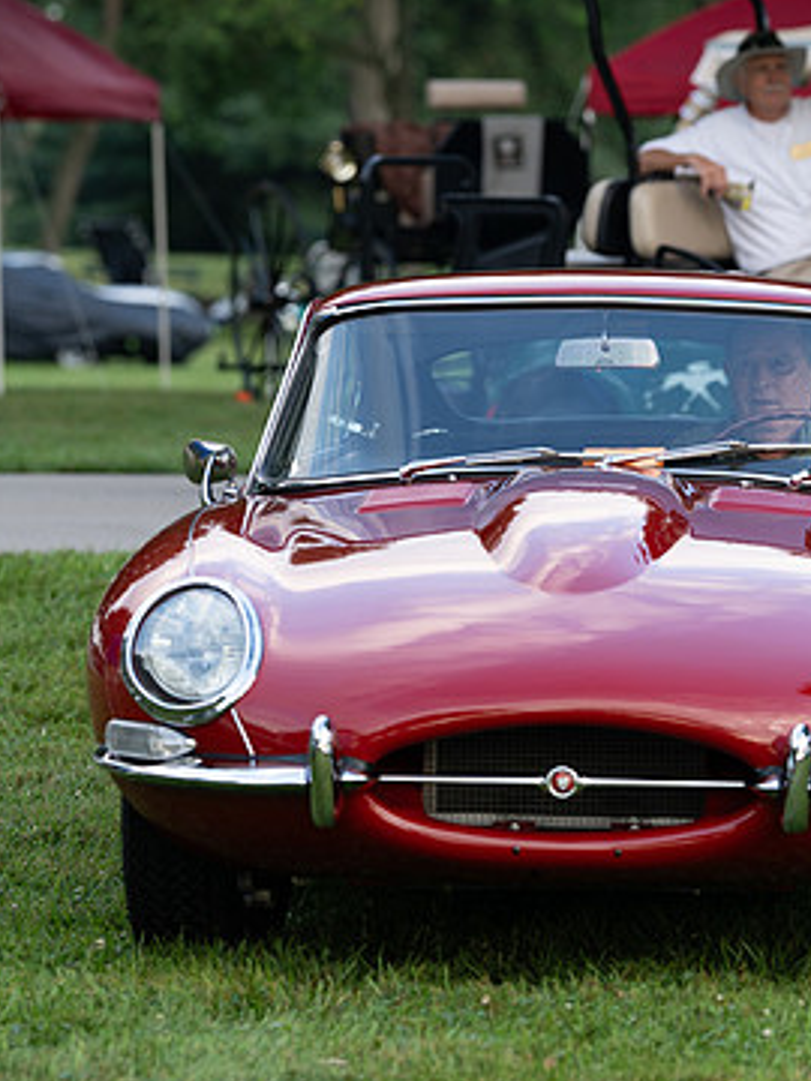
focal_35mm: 252
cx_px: 666
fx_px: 7872
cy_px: 673
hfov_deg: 5.9
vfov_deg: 7.9
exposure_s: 1/250
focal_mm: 135
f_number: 3.5
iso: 250
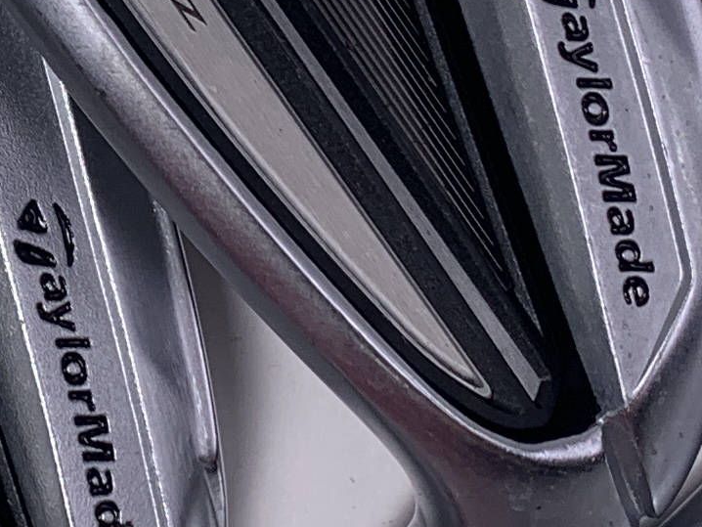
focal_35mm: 146
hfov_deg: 13.3
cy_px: -130
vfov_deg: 10.0
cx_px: 14
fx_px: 2962
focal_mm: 4.25
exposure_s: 1/297
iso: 25
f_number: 1.8
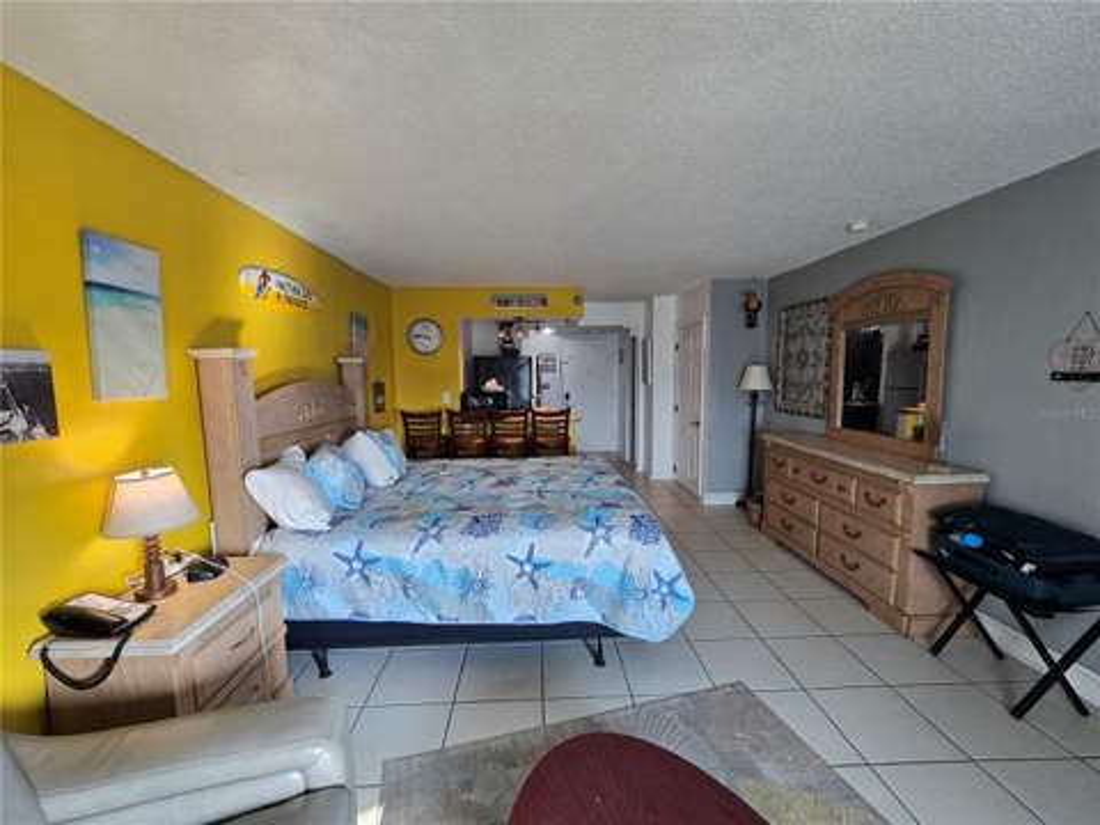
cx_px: 550
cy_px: 412
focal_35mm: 13
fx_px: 413
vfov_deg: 89.9
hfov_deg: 106.2
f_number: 2.2
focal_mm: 2.2
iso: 64
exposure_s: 1/60
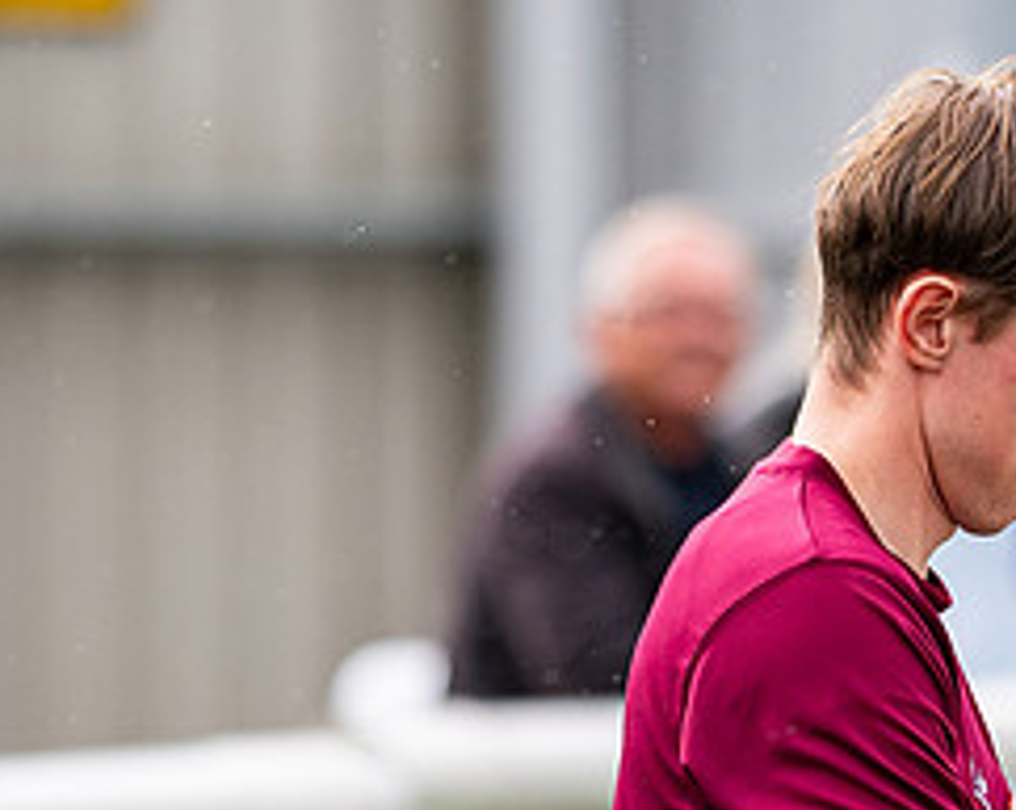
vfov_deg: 2.5
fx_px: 18440
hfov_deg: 3.2
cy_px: 751
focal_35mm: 614
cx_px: 964
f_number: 1.9
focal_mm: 135
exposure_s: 1/2500
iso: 200
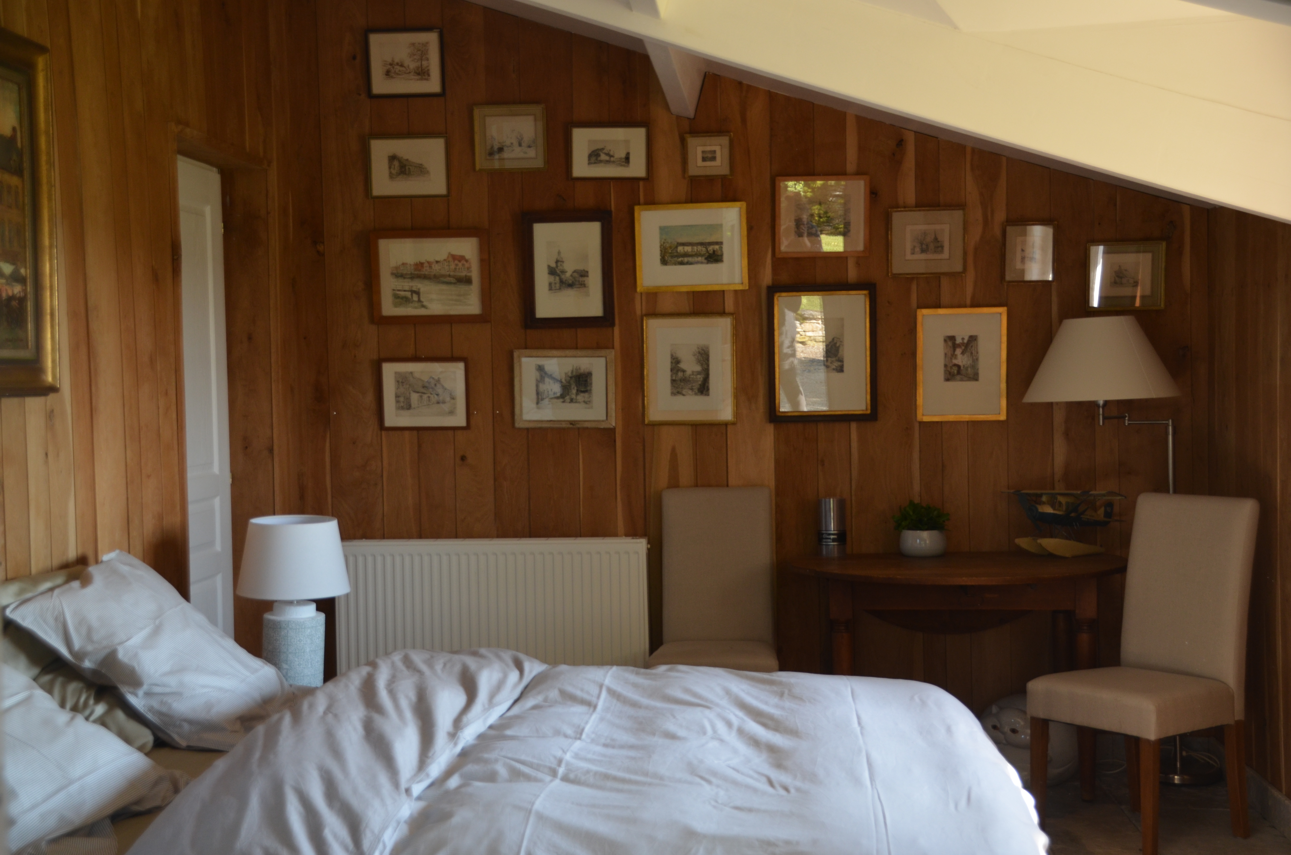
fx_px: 1718
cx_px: 646
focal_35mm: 48
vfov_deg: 28.0
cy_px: 428
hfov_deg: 41.2
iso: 400
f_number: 5
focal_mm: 32
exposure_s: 1/100
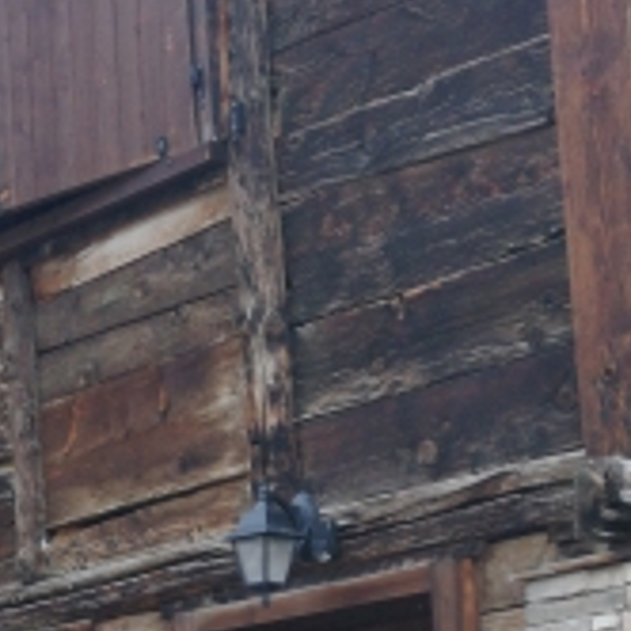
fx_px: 2372
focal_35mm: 115
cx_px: -220
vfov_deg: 14.7
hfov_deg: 14.4
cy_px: 745
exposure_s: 1/100
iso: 80
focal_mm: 3.95
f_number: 1.8
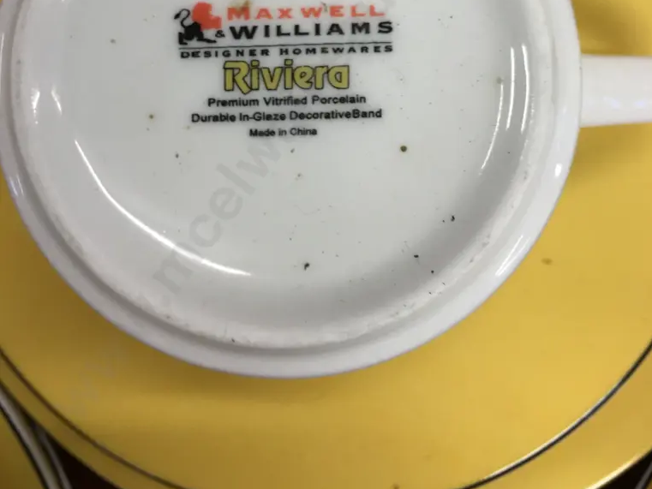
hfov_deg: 47.9
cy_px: 66
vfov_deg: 35.1
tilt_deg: -84.2
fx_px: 735
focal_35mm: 39
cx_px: 328
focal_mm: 4.15
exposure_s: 1/33
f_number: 2.2
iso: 32
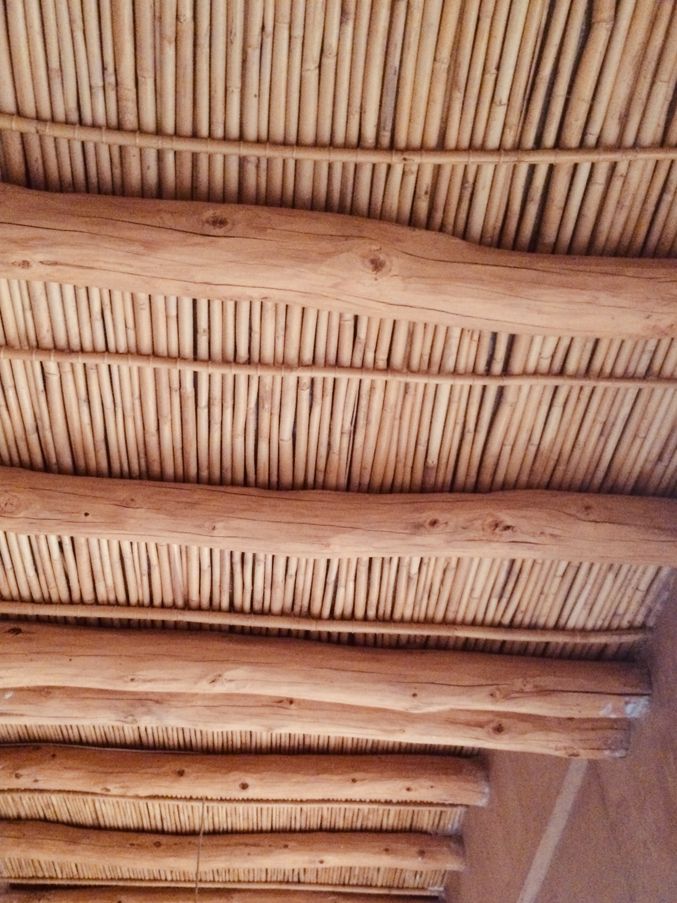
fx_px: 861
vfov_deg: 55.2
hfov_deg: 42.9
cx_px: 302
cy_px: 500
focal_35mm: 33
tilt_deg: +45.7
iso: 500
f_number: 2.2
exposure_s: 1/17
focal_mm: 4.15
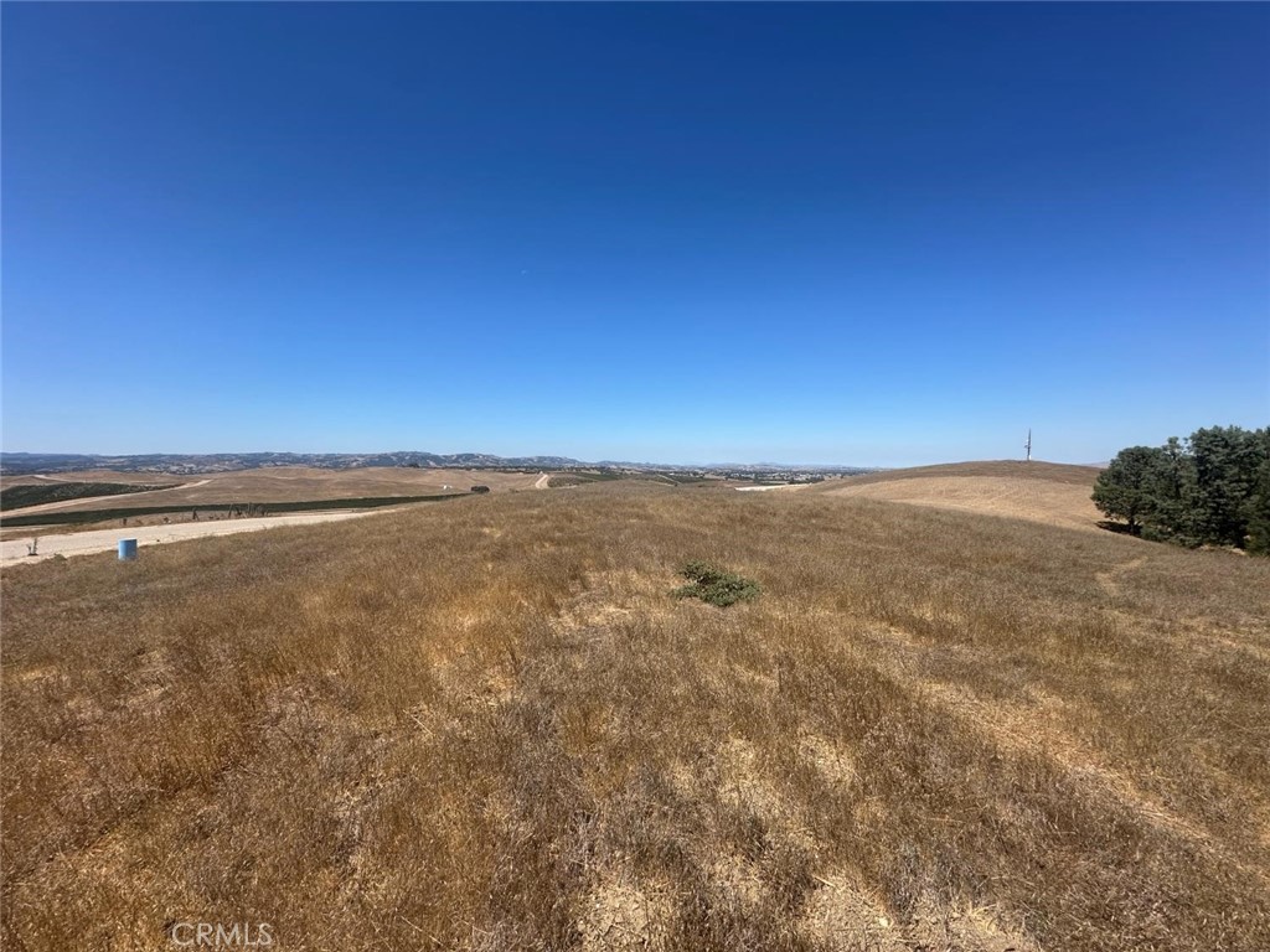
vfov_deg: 85.7
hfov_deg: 102.1
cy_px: 476
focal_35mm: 14
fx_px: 514
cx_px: 635
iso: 50
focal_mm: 2.22
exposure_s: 1/2817
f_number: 2.2
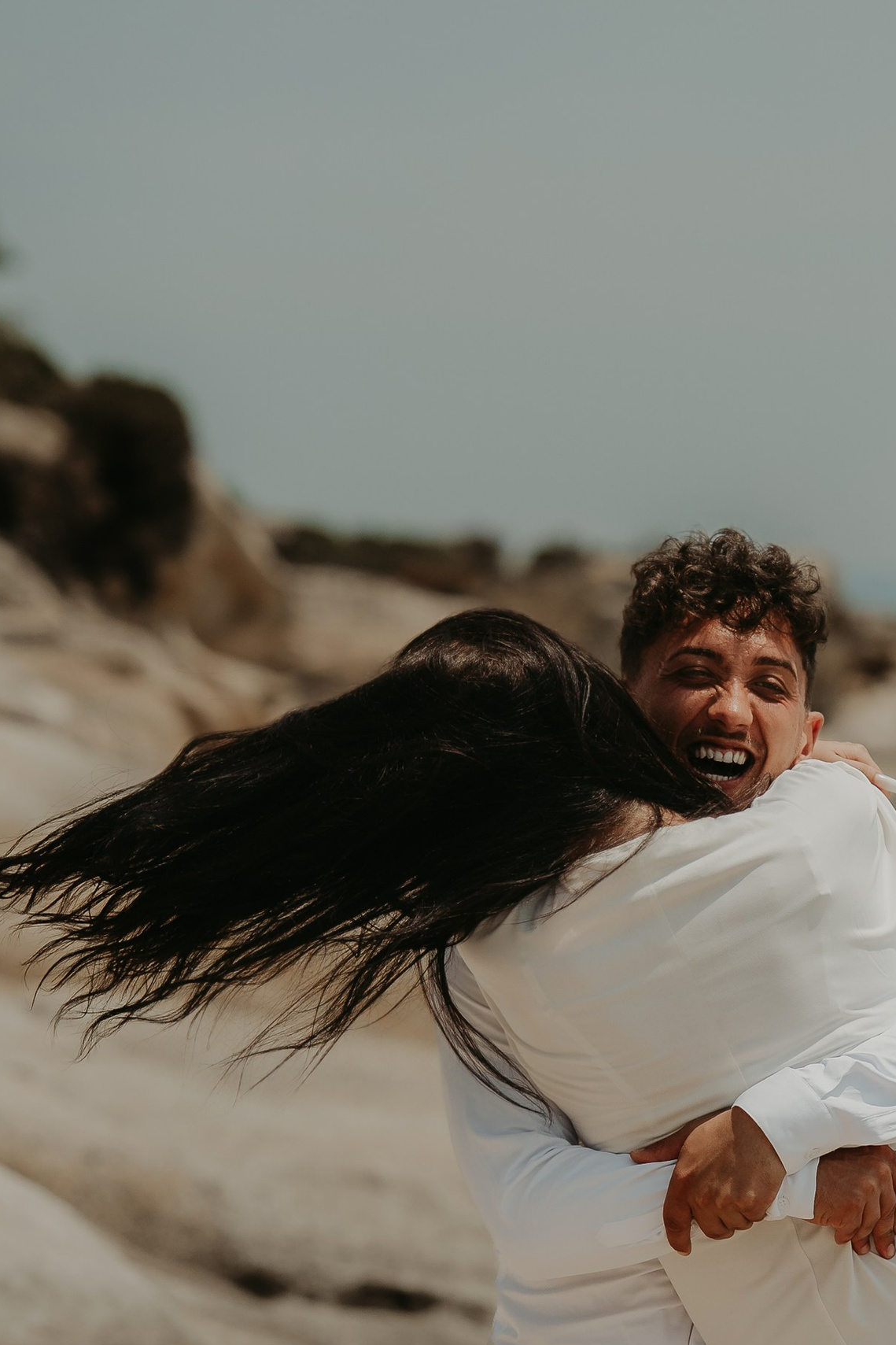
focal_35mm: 191
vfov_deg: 10.7
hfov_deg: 7.2
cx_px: 614
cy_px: 1196
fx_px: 7132
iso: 250
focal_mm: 85
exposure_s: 1/8000
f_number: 2.5
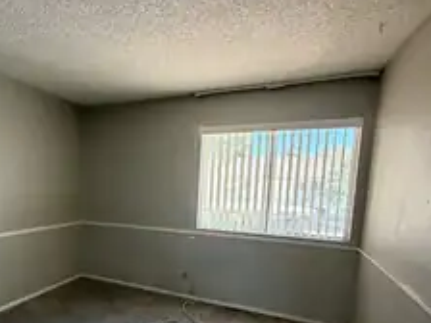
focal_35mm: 25
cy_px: 217
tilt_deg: -5.4
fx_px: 311
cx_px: 125
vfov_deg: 53.7
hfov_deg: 66.4
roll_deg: -0.9
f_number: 2.2
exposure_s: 1/121
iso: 320
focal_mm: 2.22
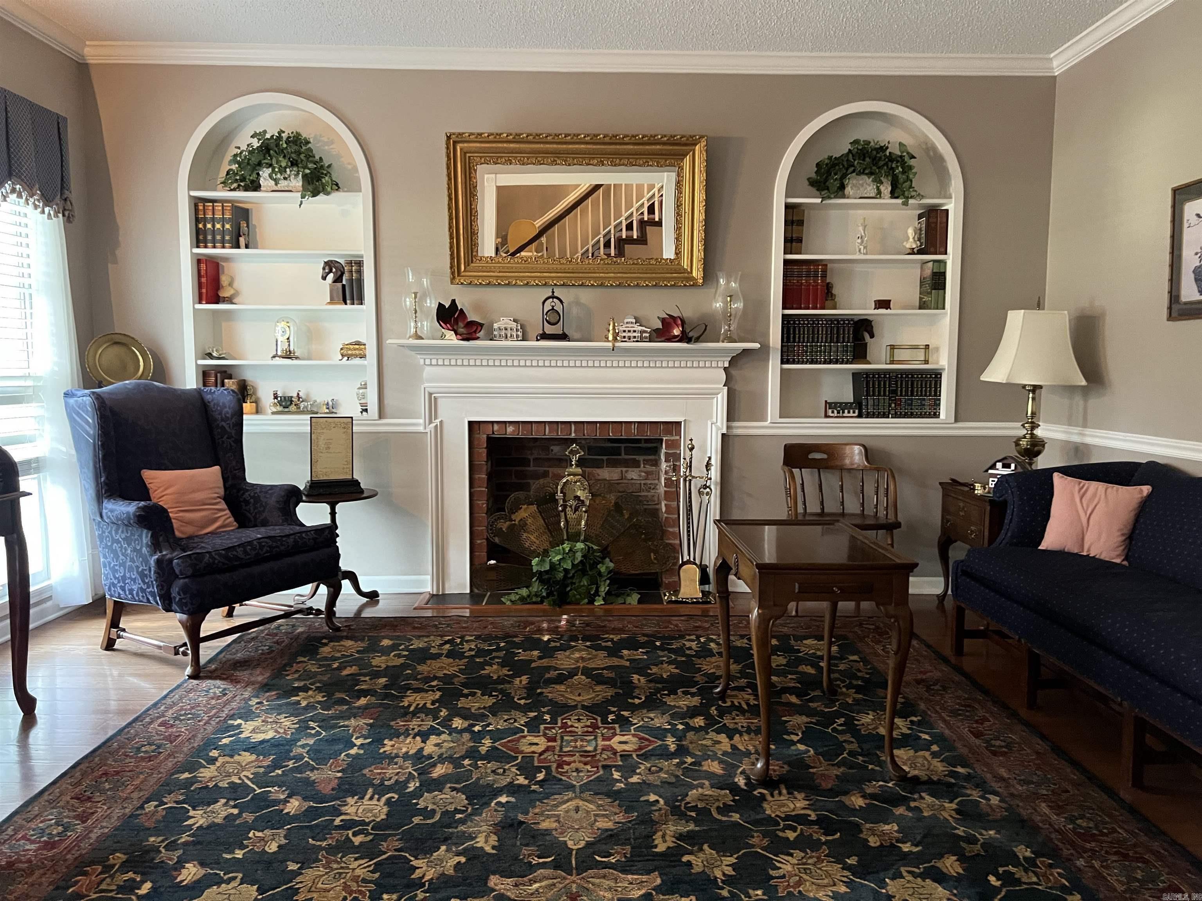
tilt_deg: -6.9
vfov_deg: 53.1
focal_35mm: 26
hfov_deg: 67.3
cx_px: 601
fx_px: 903
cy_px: 450
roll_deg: -0.6
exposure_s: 1/60
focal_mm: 5.7
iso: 400
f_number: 1.5
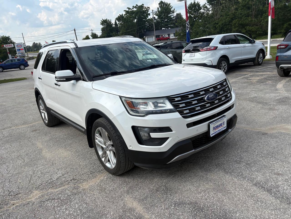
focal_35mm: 26
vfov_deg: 53.1
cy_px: 110
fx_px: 219
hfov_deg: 67.3
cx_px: 146
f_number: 1.6
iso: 50
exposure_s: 1/3125
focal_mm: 5.96
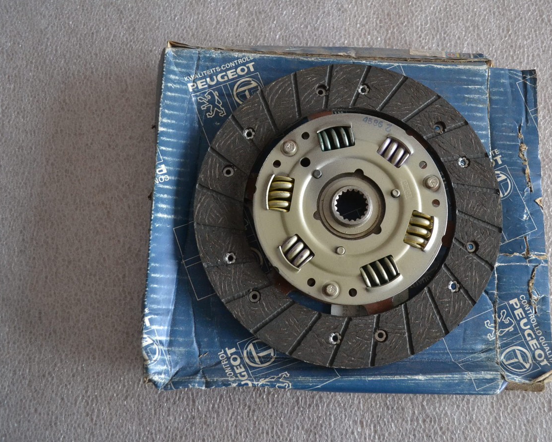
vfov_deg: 43.3
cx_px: 319
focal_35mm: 34
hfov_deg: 52.6
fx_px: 555
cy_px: 221
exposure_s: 1/60
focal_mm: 20
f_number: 3.8
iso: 2000
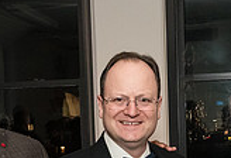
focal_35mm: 91
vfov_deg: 14.8
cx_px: 155
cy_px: 189
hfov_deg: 22.1
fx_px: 588
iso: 5000
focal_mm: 24
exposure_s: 1/160
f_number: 5
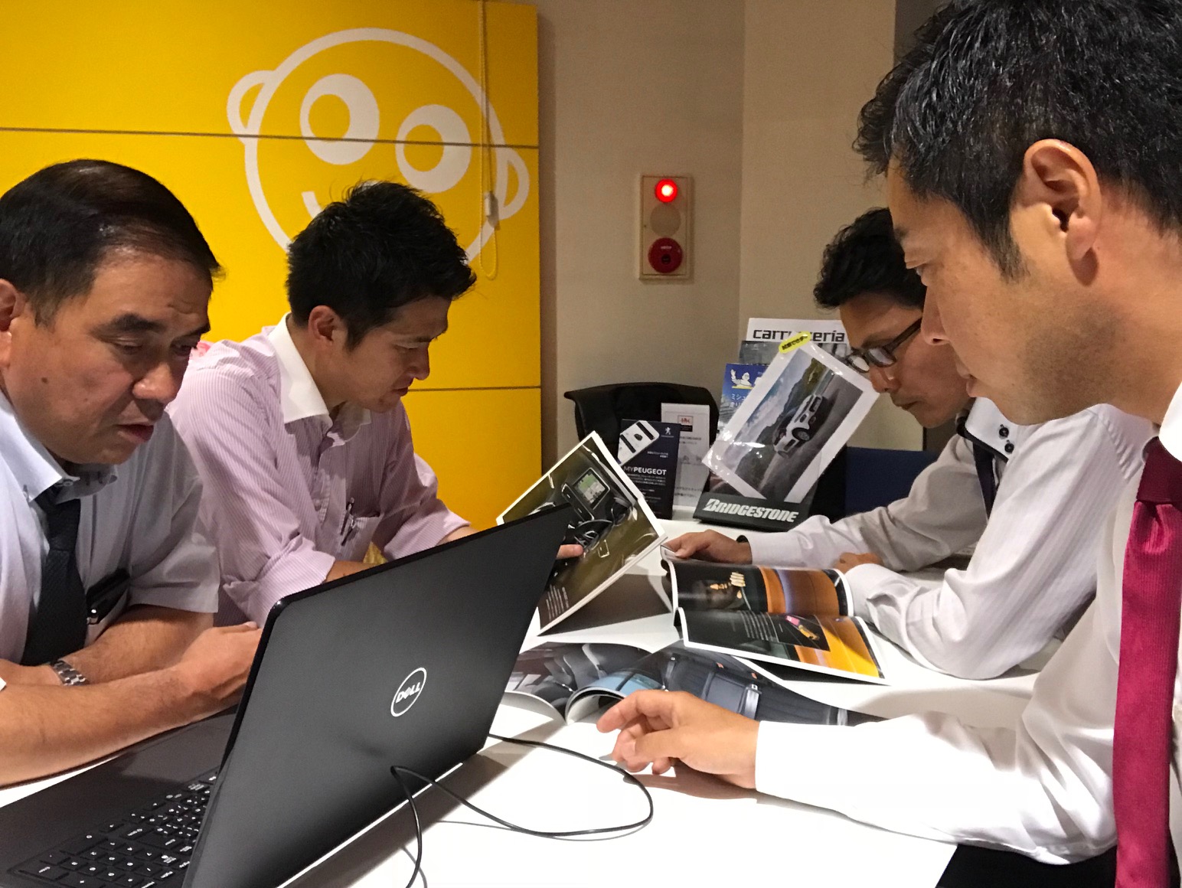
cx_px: 591
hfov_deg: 56.8
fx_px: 1093
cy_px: 444
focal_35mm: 32
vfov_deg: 44.2
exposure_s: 1/16
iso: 200
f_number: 2.2
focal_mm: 2.87
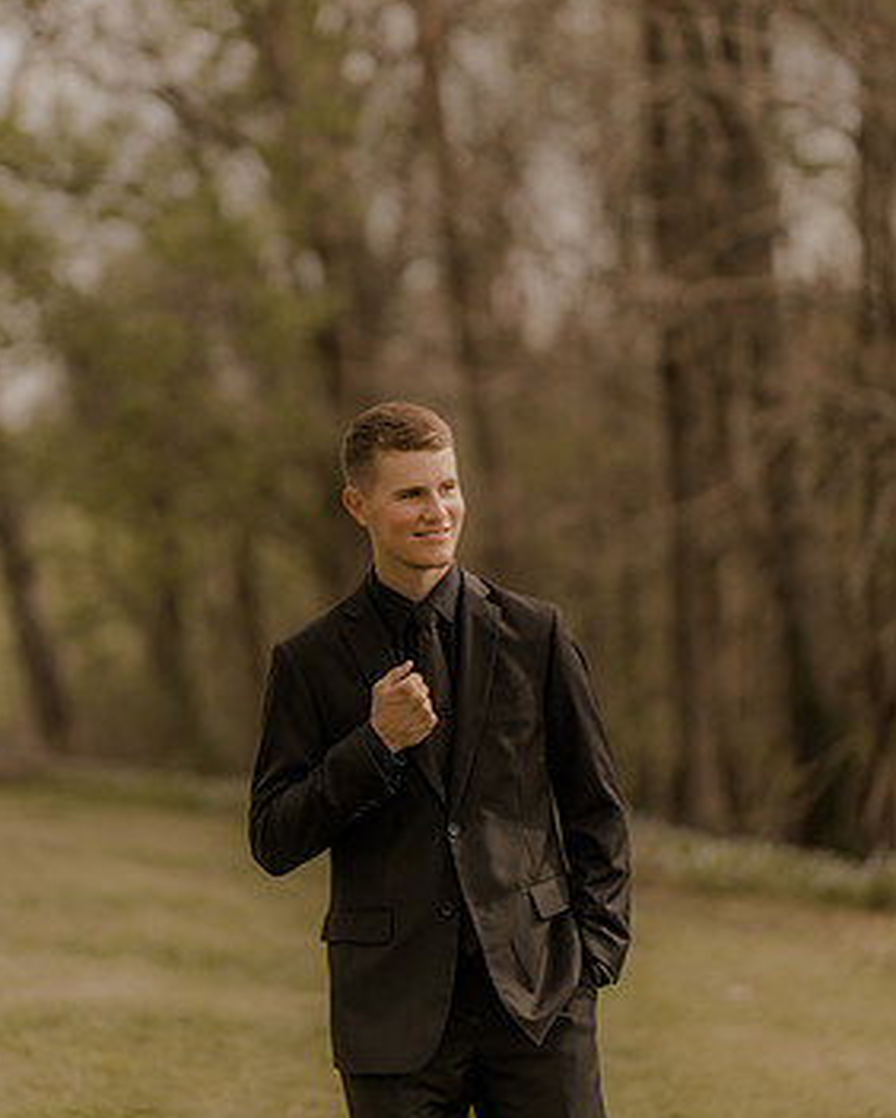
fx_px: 3378
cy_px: 470
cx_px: 426
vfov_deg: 18.8
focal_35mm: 102
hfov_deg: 15.1
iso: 160
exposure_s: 1/3200
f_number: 1.4
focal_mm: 85
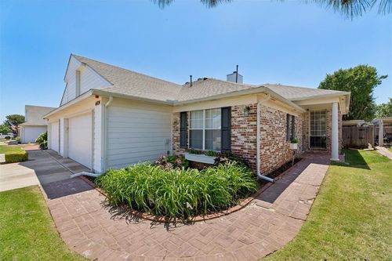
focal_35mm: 15
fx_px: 163
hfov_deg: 100.4
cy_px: 130
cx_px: 196
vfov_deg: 77.3
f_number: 7.1
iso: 250
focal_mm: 10
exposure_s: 1/2500
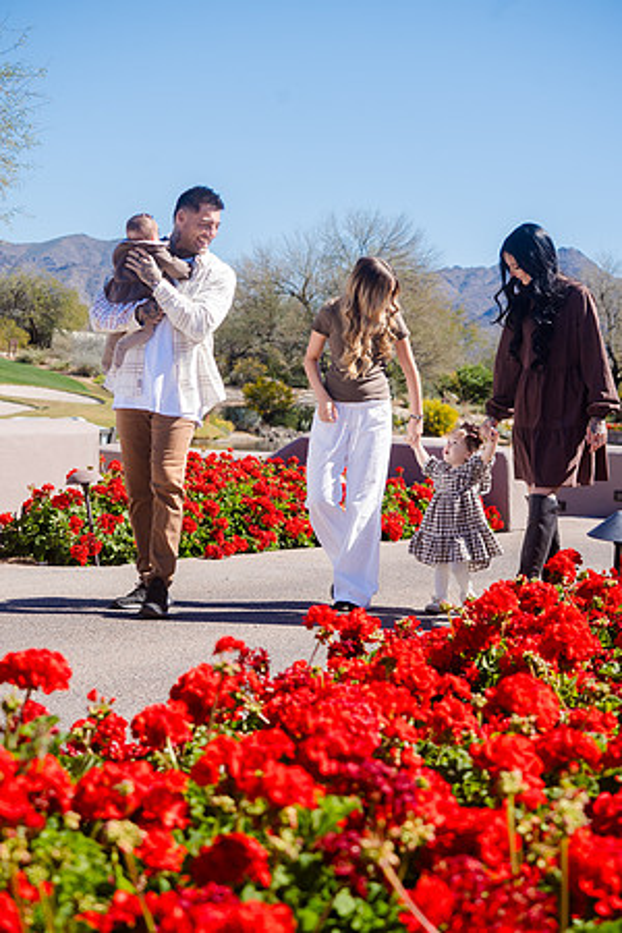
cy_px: 466
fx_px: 1814
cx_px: 311
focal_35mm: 70
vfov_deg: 28.8
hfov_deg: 19.5
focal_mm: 70
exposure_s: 1/400
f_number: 5.6
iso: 100
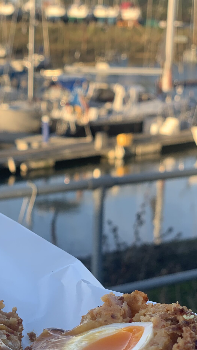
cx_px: 31
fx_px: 715
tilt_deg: -14.5
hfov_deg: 15.5
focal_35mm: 77
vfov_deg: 27.4
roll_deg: -0.8
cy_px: 229
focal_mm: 6
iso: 16
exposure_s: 1/207
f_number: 2.4
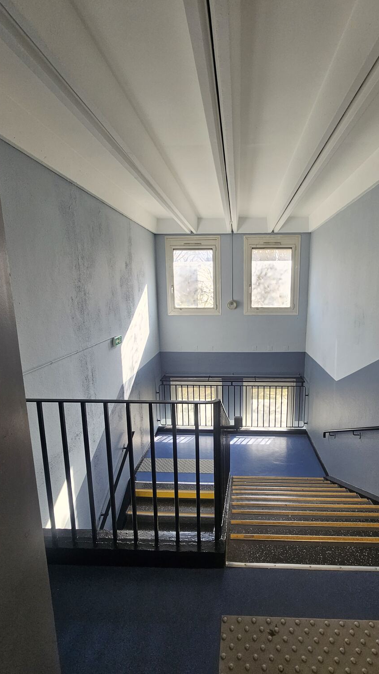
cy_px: 335
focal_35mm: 15
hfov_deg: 69.9
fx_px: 268
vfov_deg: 103.0
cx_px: 226
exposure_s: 1/190
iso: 125
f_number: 2.2
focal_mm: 2.2
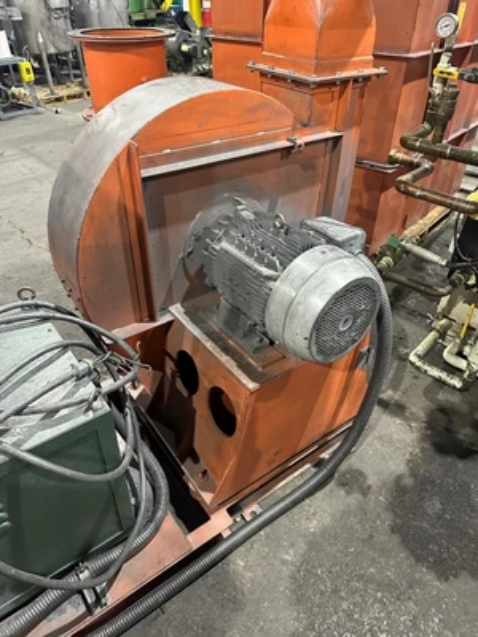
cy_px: 318
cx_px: 239
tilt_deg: -36.2
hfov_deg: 56.8
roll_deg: +0.2
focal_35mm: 24
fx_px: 442
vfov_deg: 71.6
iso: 800
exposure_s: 1/60
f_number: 1.78
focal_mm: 6.86
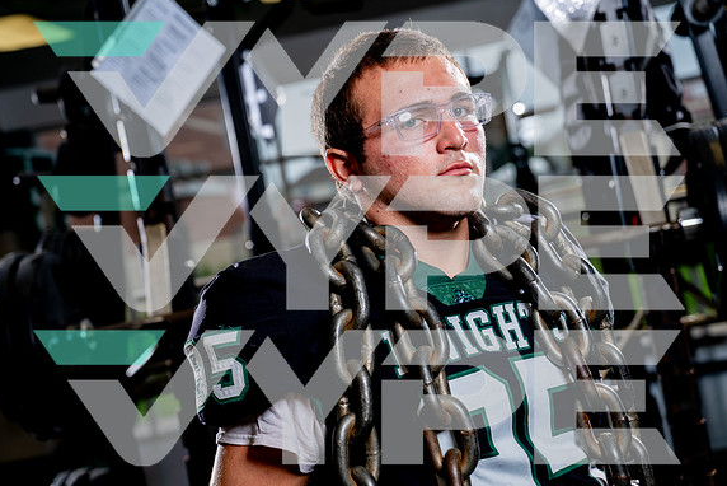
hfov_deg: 28.1
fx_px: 1455
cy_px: 244
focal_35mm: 72
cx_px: 361
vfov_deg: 18.9
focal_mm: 70
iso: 100
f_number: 4
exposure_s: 1/250
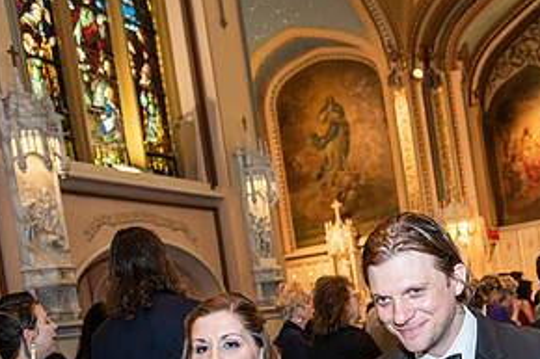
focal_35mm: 64
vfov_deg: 20.6
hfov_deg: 30.6
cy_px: 352
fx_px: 959
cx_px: 438
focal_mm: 32
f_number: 3.5
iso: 1600
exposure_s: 1/100
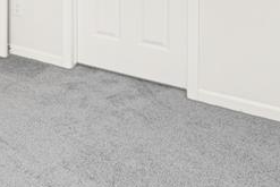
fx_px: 451
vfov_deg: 19.9
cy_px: -103
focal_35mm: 58
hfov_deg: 28.8
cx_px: -75
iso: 100
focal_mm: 14
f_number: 9
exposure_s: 1/1.67
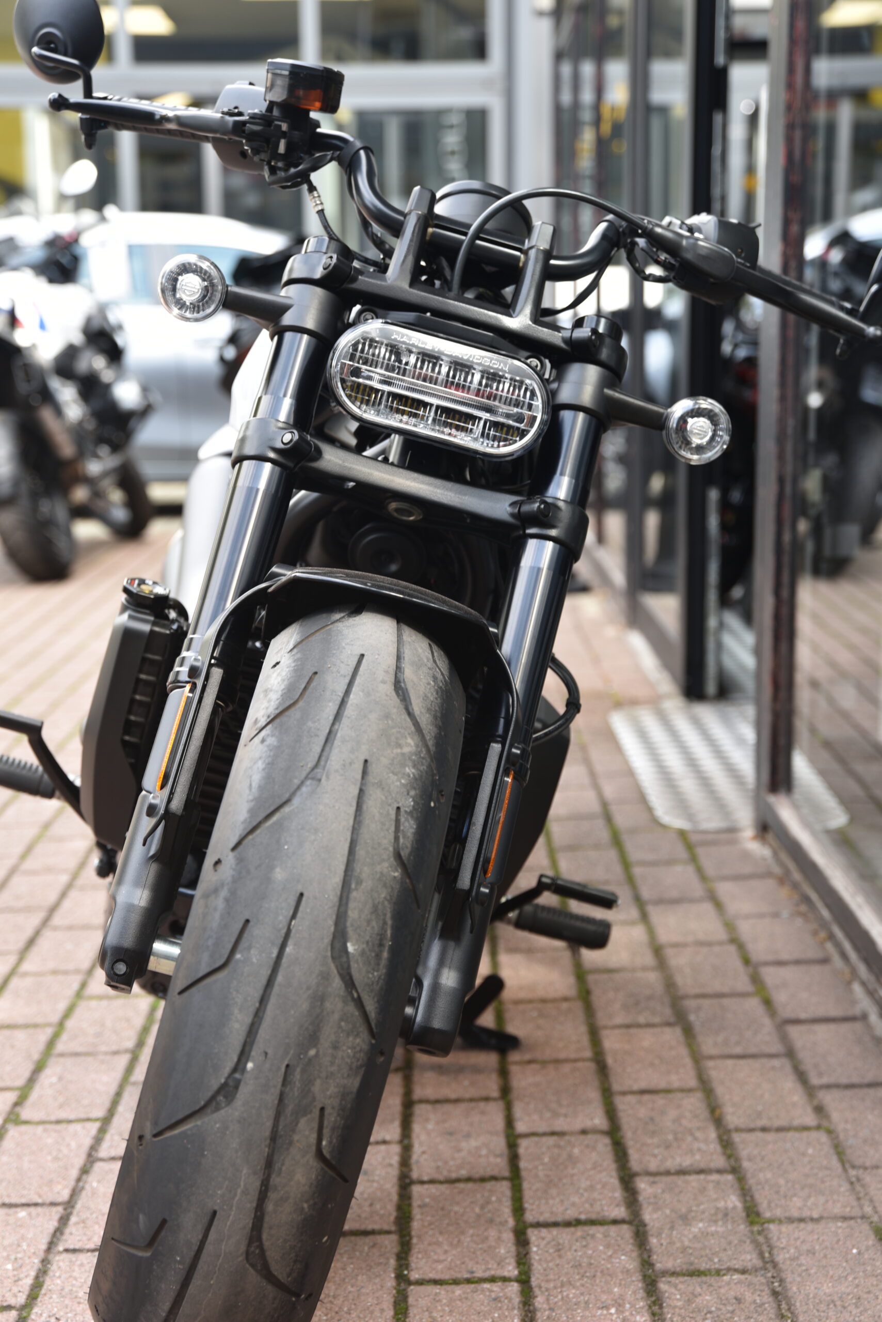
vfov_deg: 33.4
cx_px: 441
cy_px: 661
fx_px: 2203
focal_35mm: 60
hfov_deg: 22.6
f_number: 4
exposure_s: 1/60
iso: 100
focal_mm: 60
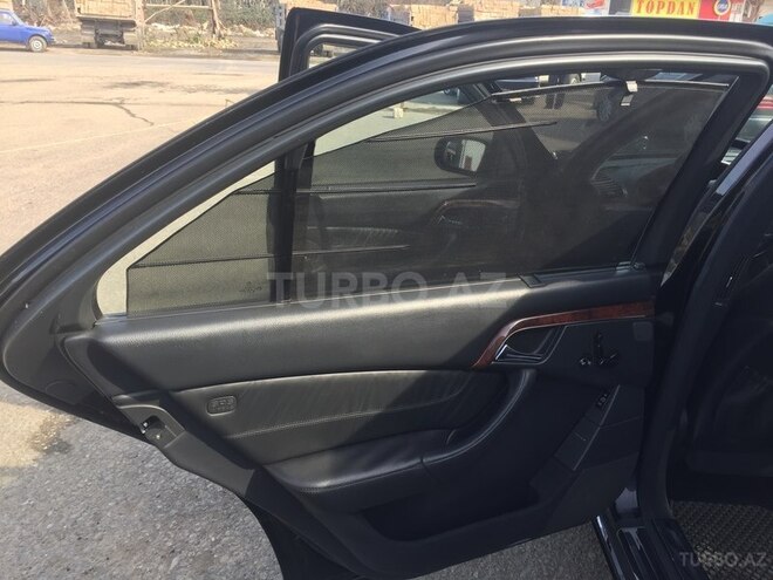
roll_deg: -1.6
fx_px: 648
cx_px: 386
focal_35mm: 29
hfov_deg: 61.7
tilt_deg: -24.2
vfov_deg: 48.2
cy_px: 290
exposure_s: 1/237
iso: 32
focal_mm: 4.15
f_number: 2.2
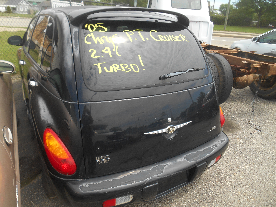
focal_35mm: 26
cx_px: 138
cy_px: 104
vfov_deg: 53.1
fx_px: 207
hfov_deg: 67.3
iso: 80
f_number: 3.4
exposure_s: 1/400
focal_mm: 4.7
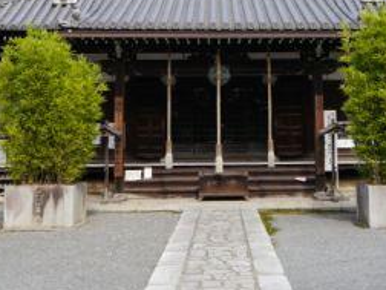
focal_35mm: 64
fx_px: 714
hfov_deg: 30.2
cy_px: 38
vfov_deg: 22.5
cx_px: 228
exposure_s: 1/250
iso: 160
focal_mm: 18
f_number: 6.3
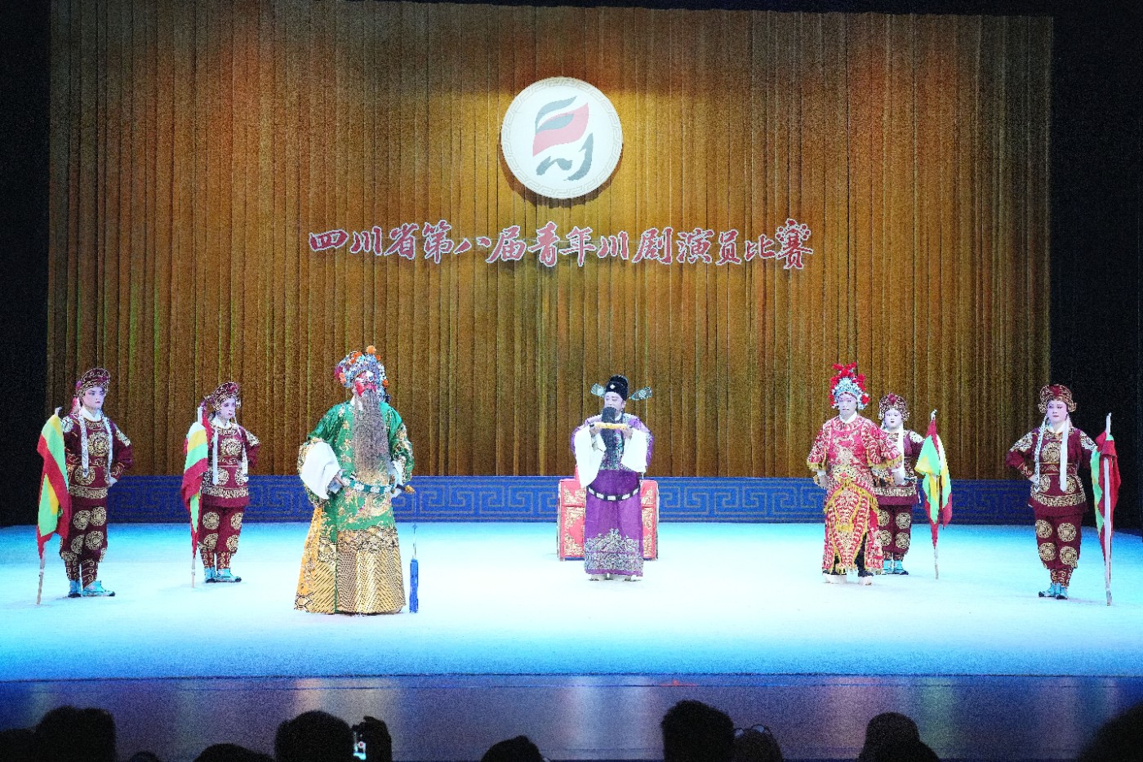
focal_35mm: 50
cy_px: 381
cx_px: 572
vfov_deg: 27.0
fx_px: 1587
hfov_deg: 39.6
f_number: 6.3
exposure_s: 1/1250
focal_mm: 50
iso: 12800
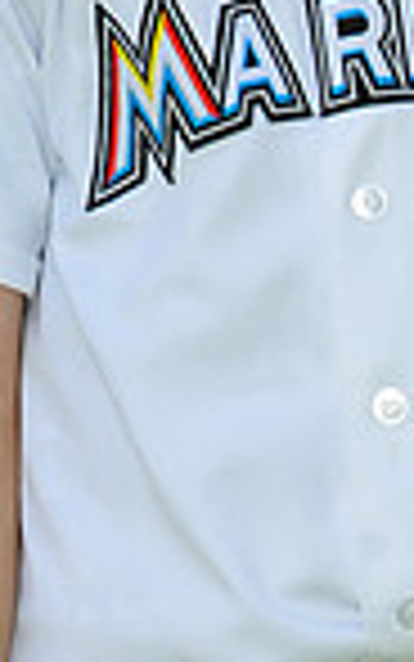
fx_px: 11921
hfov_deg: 2.0
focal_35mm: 661
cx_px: -40
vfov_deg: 3.2
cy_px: -486
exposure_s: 1/320
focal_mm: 165
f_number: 7.1
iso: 200
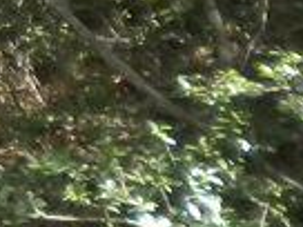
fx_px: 2048
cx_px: -530
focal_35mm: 234
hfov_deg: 7.6
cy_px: -327
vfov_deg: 6.1
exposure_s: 1/542
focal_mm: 6.3
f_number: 3.1
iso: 400
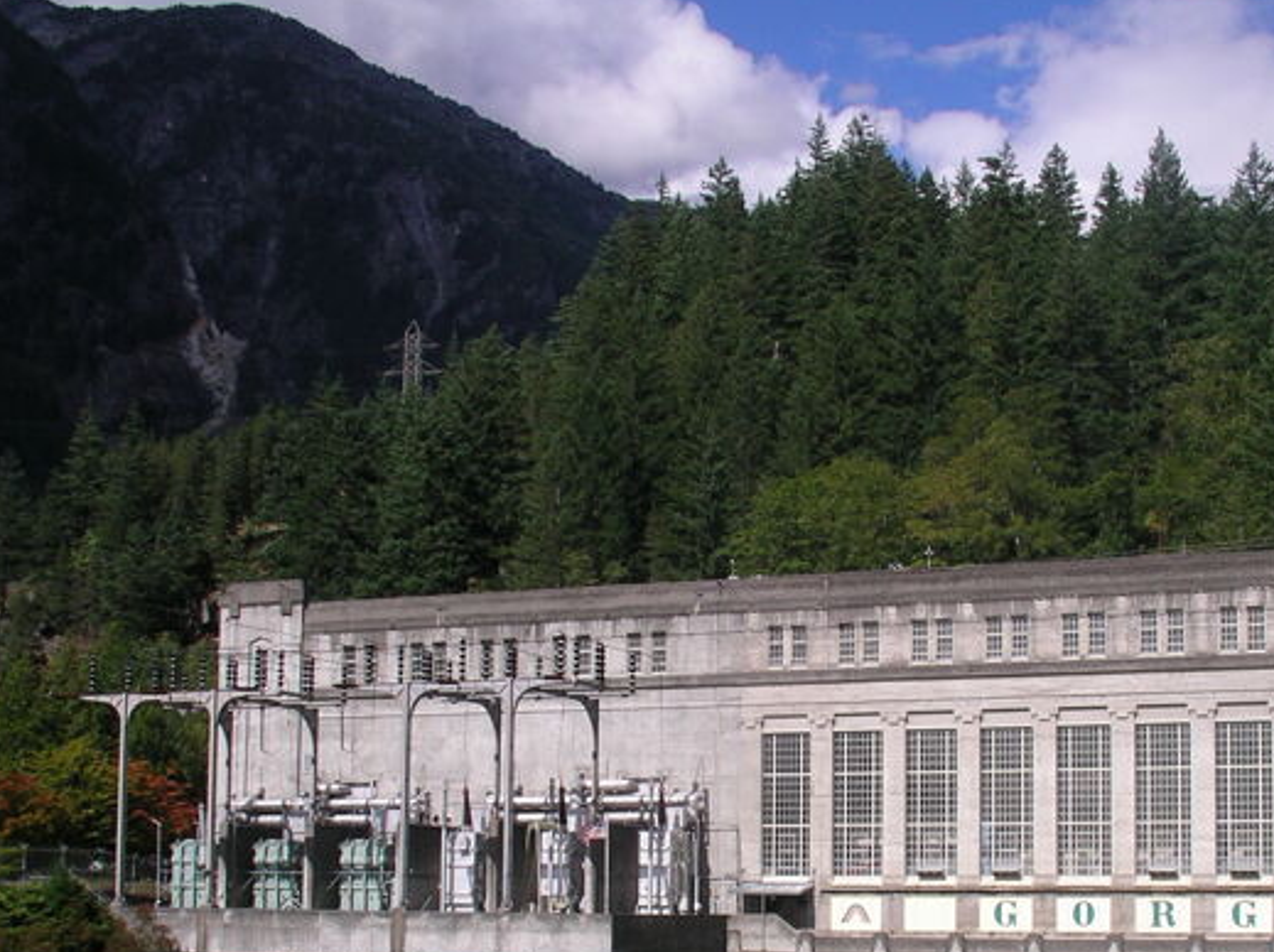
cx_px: 835
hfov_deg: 33.6
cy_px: 719
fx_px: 2095
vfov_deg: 25.3
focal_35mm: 57
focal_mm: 5.7
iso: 50
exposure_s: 1/320
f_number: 6.9
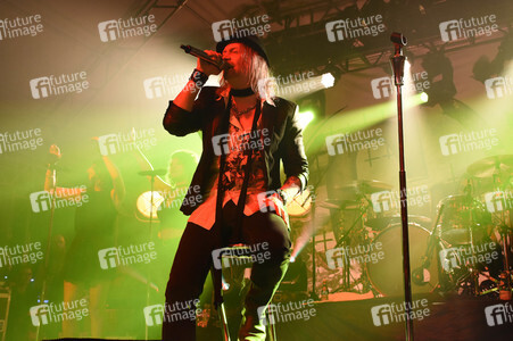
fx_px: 641
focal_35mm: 45
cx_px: 256
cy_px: 170
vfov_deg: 29.8
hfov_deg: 43.6
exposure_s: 1/60
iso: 2000
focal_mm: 30
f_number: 6.3
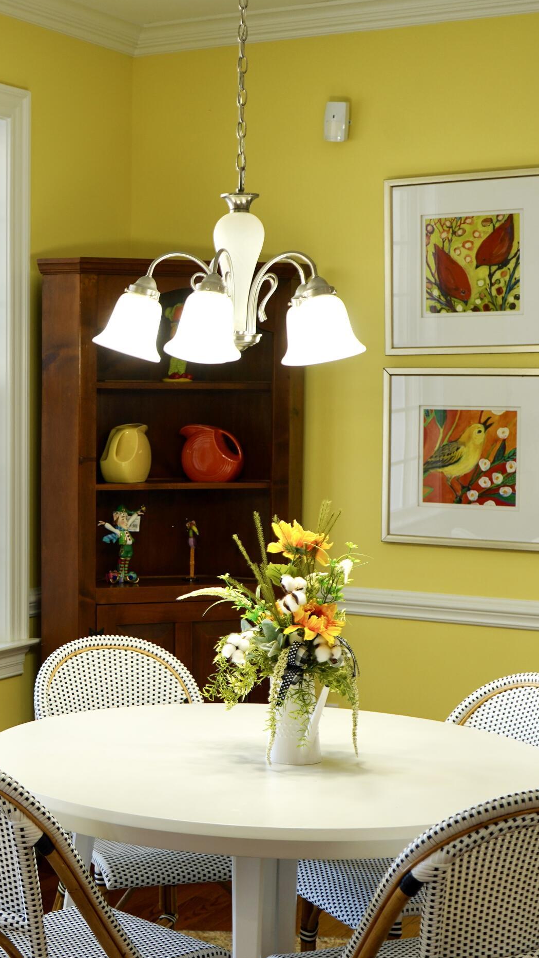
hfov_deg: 18.4
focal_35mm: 64
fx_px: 1626
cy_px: 483
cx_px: 15
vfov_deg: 32.8
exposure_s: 1/60
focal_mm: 38
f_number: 4
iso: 125
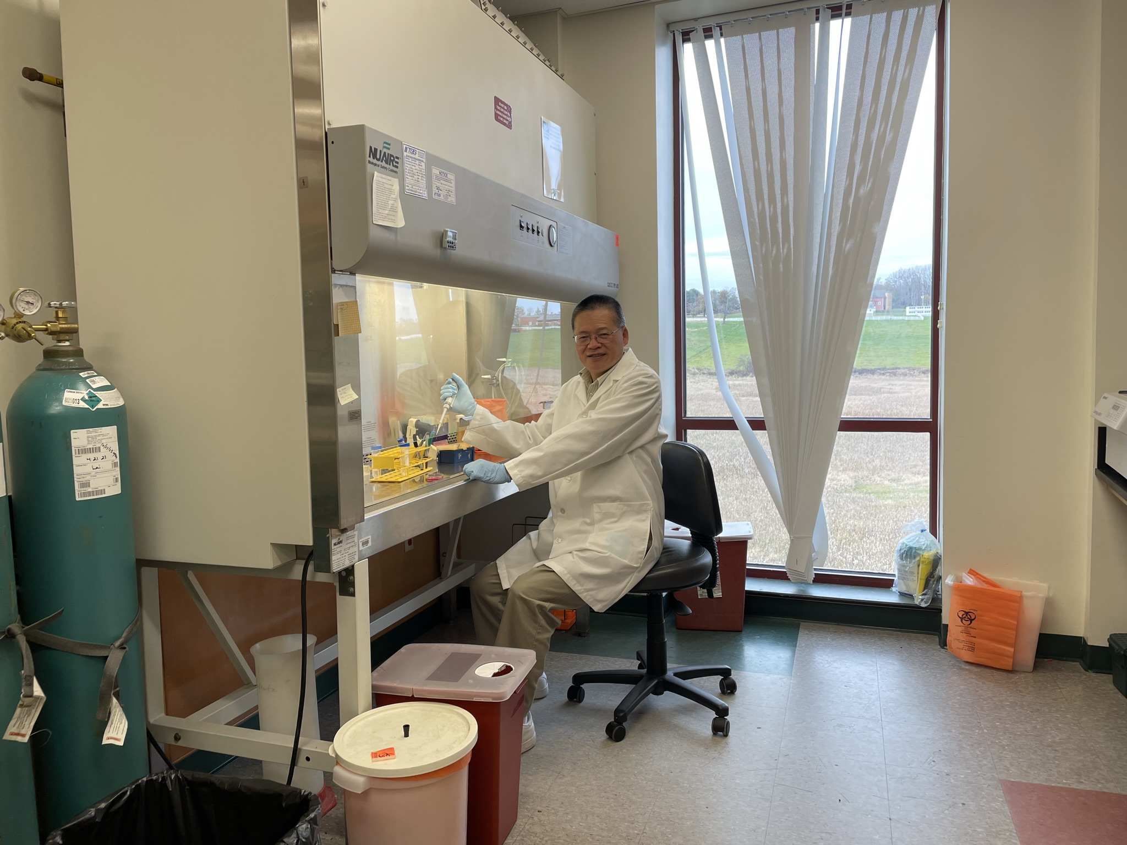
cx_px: 564
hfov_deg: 67.3
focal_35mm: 26
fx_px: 846
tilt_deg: -4.6
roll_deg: +2.0
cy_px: 422
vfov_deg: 53.1
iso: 40
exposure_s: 1/120
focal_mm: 4.2
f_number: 1.6
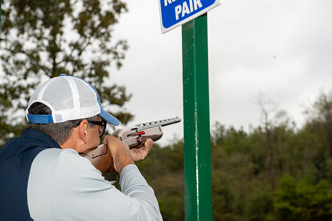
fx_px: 645
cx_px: 166
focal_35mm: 70
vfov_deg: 19.4
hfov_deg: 28.9
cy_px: 110
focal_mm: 70
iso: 320
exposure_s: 1/160
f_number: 7.1
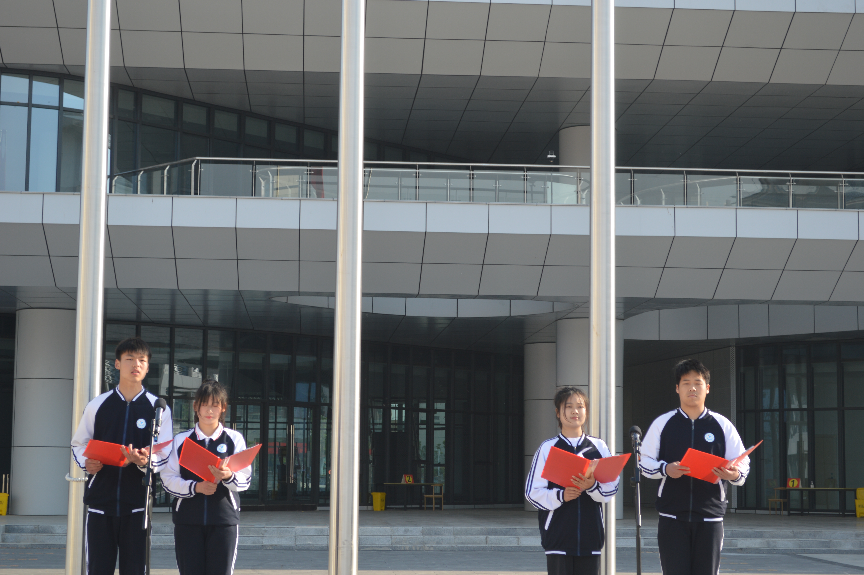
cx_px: 432
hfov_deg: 29.9
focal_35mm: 68
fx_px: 1619
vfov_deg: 20.1
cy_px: 288
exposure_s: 1/125
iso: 100
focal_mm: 45
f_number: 5.6
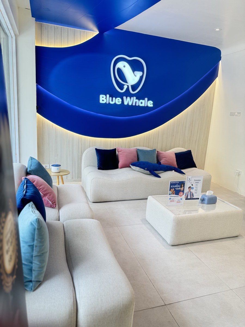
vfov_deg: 71.6
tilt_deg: -11.4
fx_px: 226
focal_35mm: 24
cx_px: 122
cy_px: 164
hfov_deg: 56.8
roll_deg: -4.0
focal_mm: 6.76
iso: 80
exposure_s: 1/100
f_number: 1.78
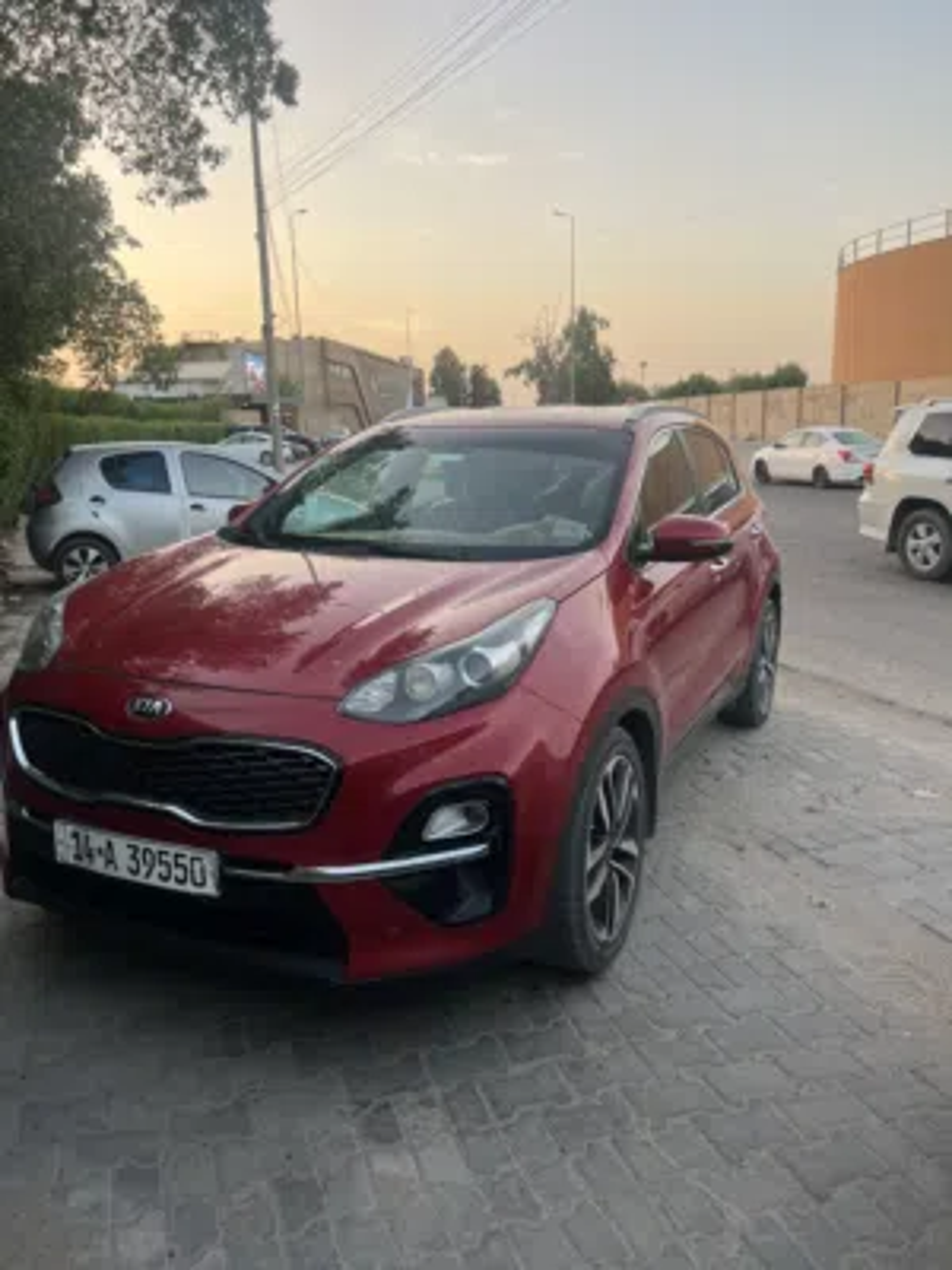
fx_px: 953
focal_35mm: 26
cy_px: 635
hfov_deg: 53.1
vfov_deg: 67.3
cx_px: 476
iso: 50
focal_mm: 5.7
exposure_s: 1/301
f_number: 1.5
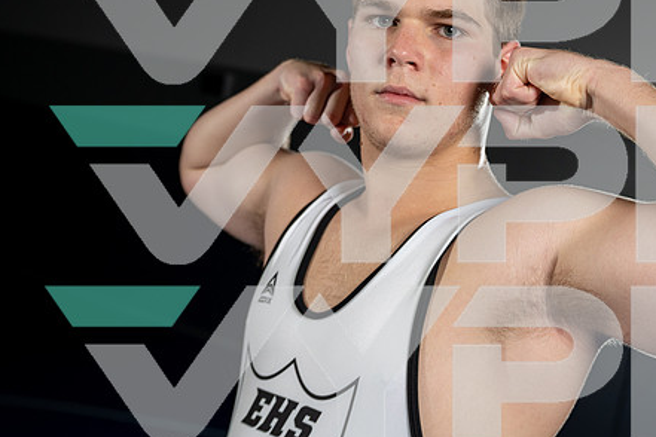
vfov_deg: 27.0
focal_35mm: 50
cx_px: 428
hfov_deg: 39.2
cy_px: 185
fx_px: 911
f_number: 4
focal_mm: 38
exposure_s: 1/125
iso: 800
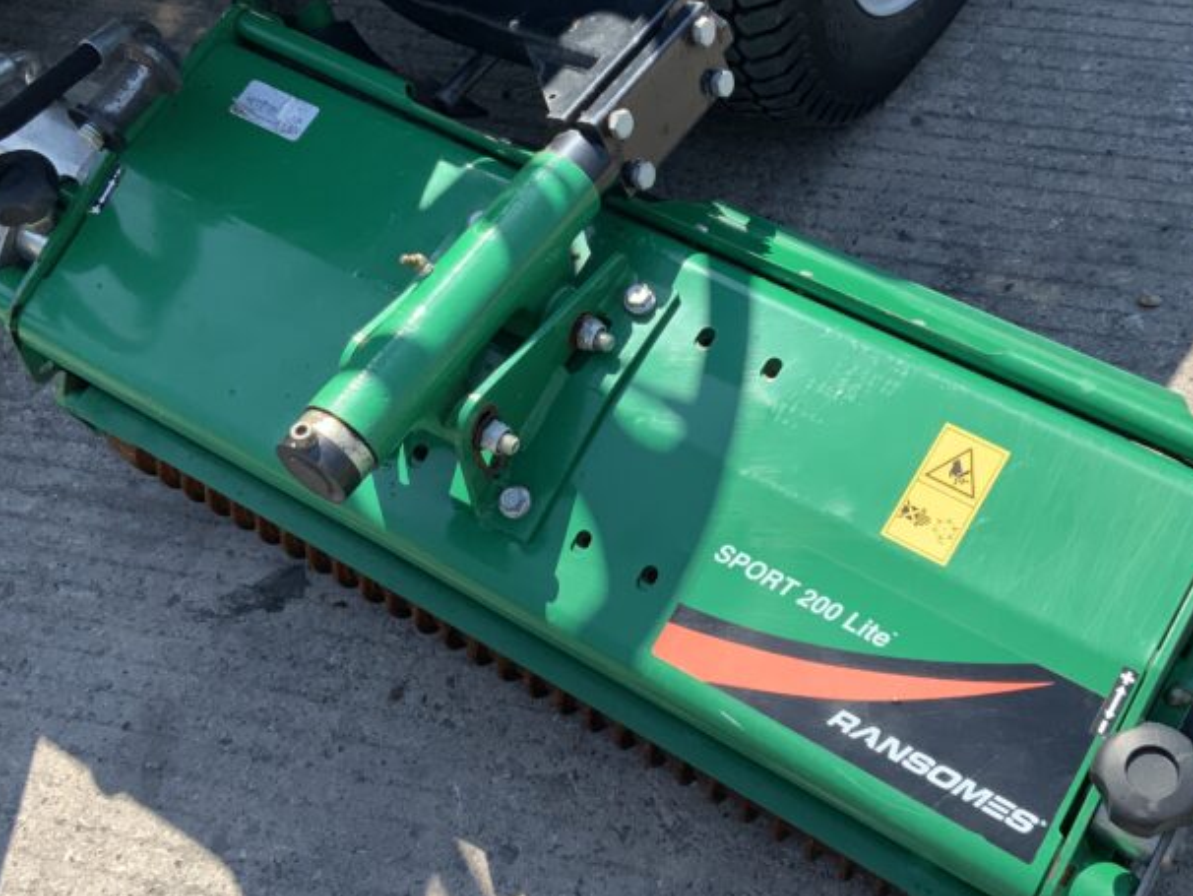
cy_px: 406
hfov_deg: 38.8
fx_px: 1689
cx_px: 687
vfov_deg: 29.7
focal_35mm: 49
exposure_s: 1/770
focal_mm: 3
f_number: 1.8
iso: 16
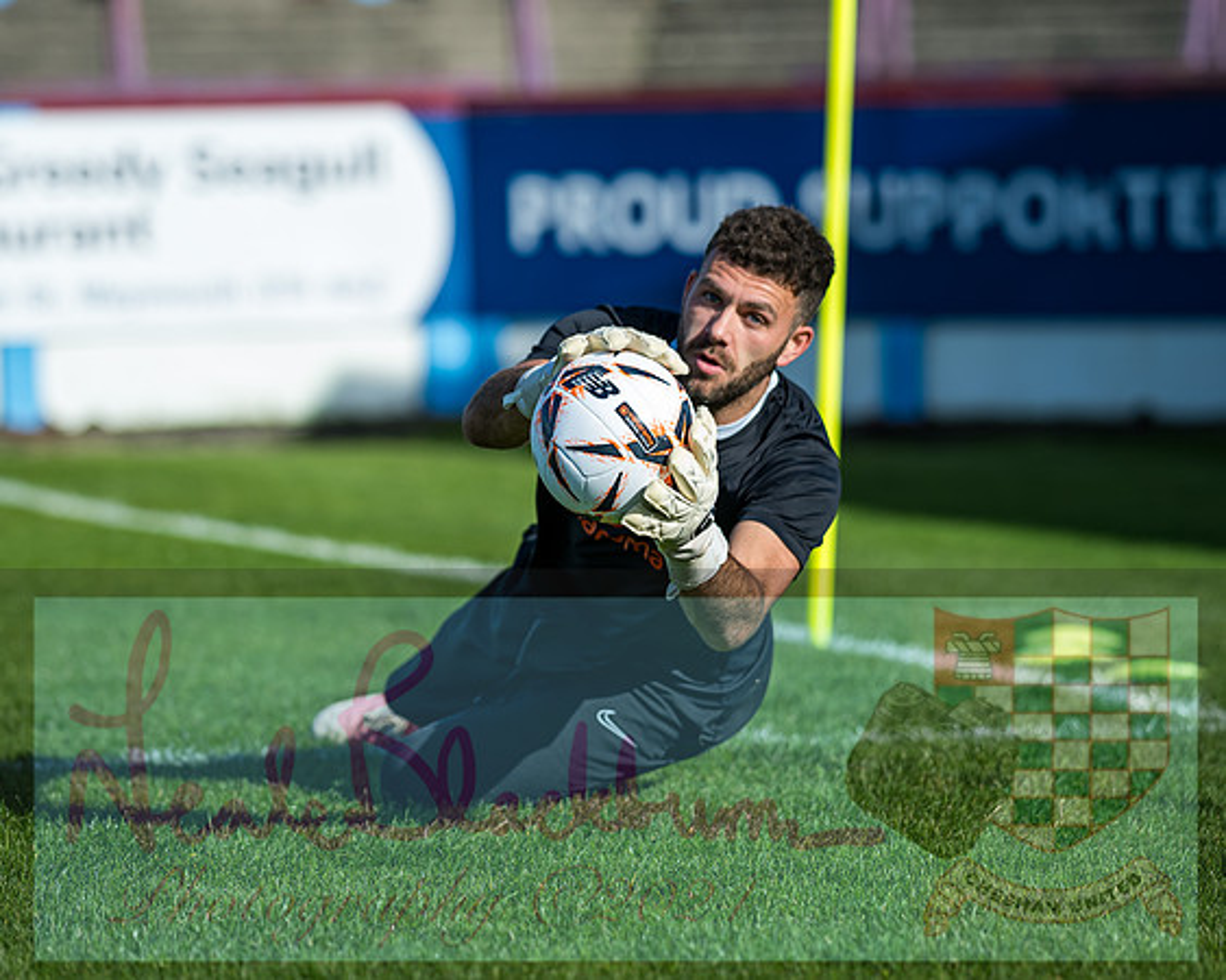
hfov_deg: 8.9
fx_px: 7846
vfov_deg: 7.1
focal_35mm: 216
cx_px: 576
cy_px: 549
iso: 50
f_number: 2
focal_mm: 135
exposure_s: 1/3200
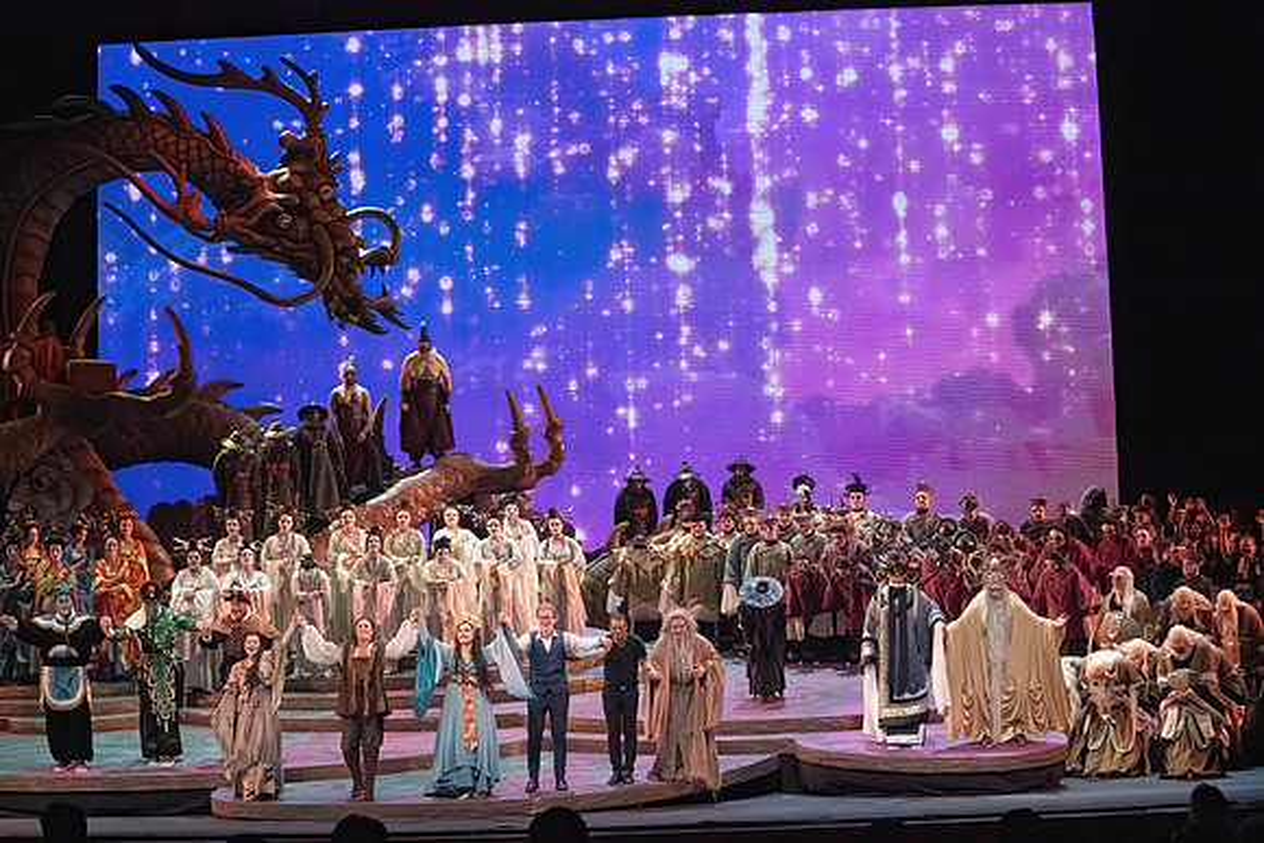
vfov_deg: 19.5
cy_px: 422
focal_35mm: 70
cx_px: 632
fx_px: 2458
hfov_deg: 28.8
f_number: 10
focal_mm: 70
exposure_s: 1/1000
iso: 20000
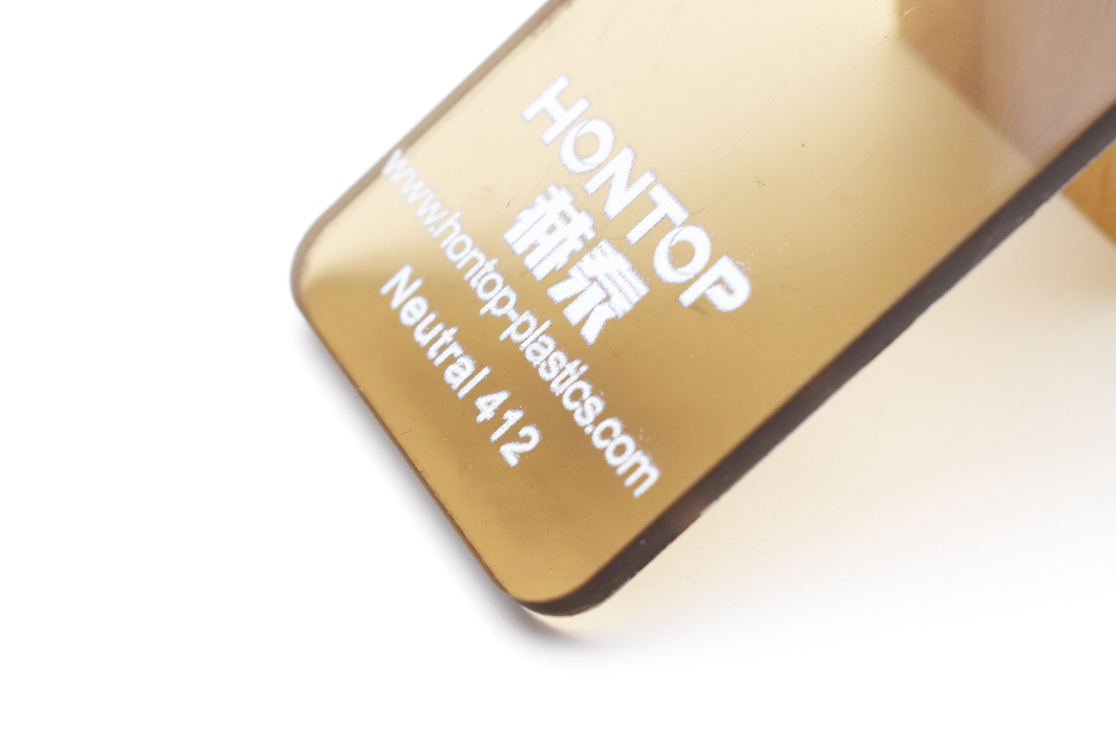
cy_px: 372
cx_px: 558
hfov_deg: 24.6
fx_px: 2557
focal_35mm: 82
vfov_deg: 16.6
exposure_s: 1/160
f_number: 8
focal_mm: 55
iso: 400
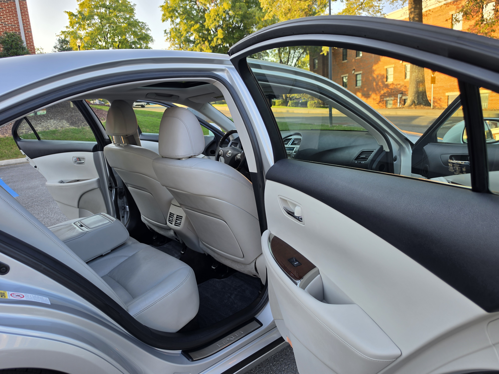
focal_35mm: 23
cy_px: 187
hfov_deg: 73.9
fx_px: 332
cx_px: 250
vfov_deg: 58.9
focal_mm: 6.5
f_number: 1.4
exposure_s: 1/120
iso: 12
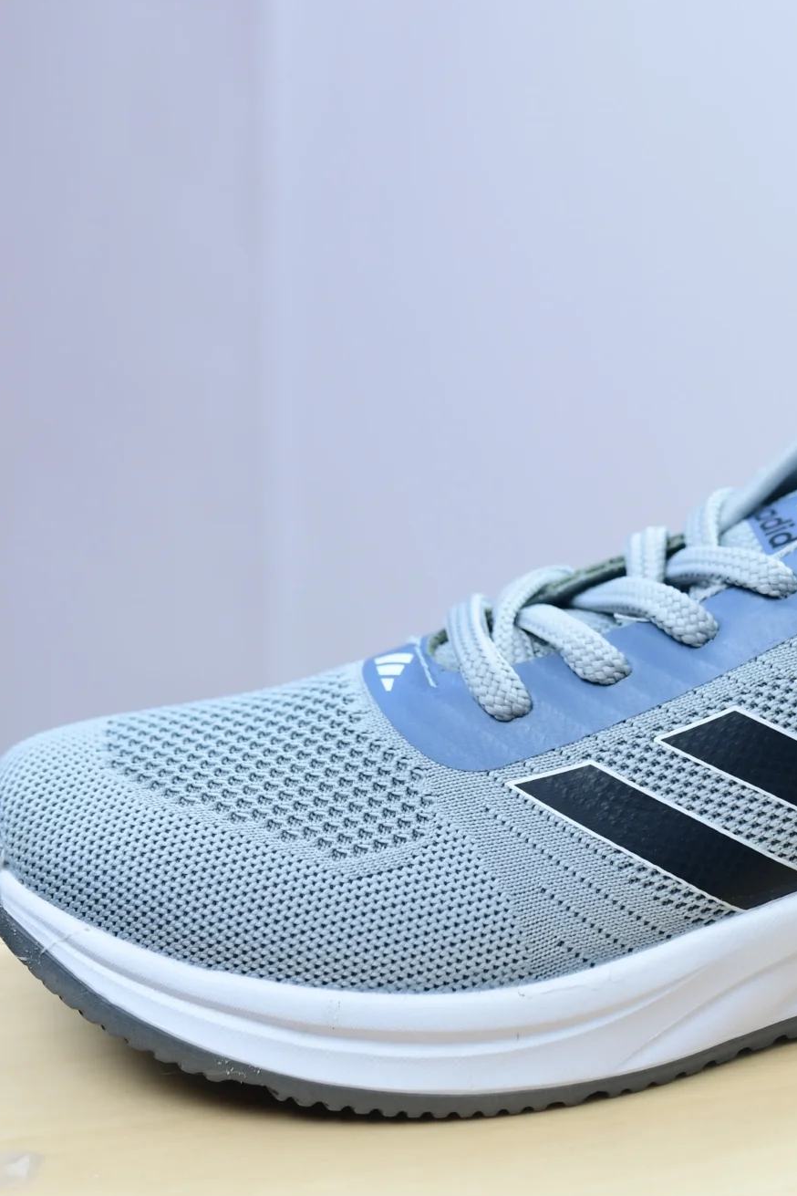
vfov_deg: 24.7
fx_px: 2723
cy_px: 448
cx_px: 690
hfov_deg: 16.5
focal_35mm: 82
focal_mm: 35
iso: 250
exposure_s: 1/100
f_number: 3.2
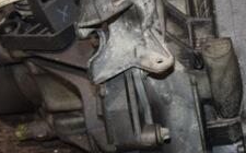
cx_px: 172
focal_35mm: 98
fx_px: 656
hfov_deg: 21.1
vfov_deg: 13.2
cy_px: 22
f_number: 5
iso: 800
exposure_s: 1/60
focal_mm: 24
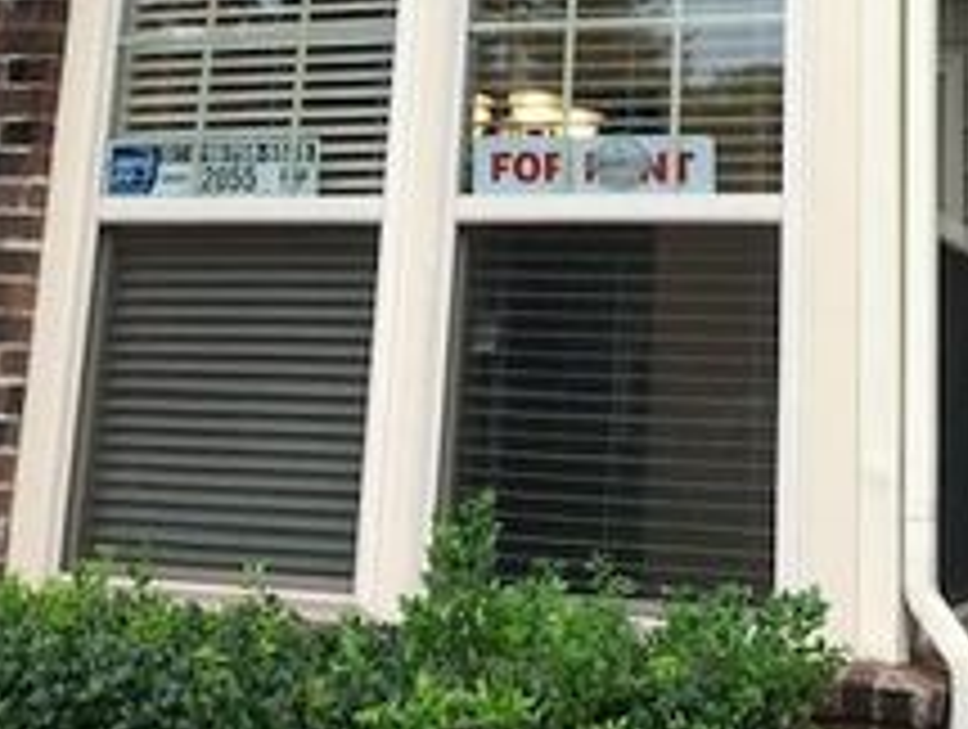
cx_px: 680
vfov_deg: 21.7
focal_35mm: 65
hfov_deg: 29.5
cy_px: -38
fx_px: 1821
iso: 25
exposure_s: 1/120
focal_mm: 3.99
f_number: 1.8
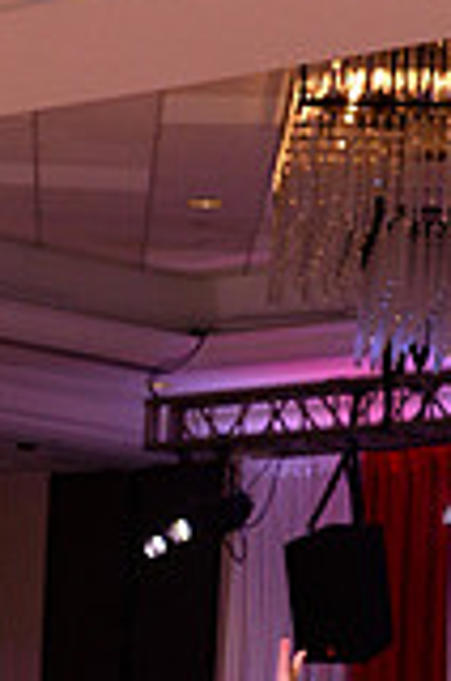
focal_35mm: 236
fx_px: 4454
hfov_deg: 5.8
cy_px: 1170
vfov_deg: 8.5
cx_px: 53
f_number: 6.3
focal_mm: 65
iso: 2500
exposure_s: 1/250
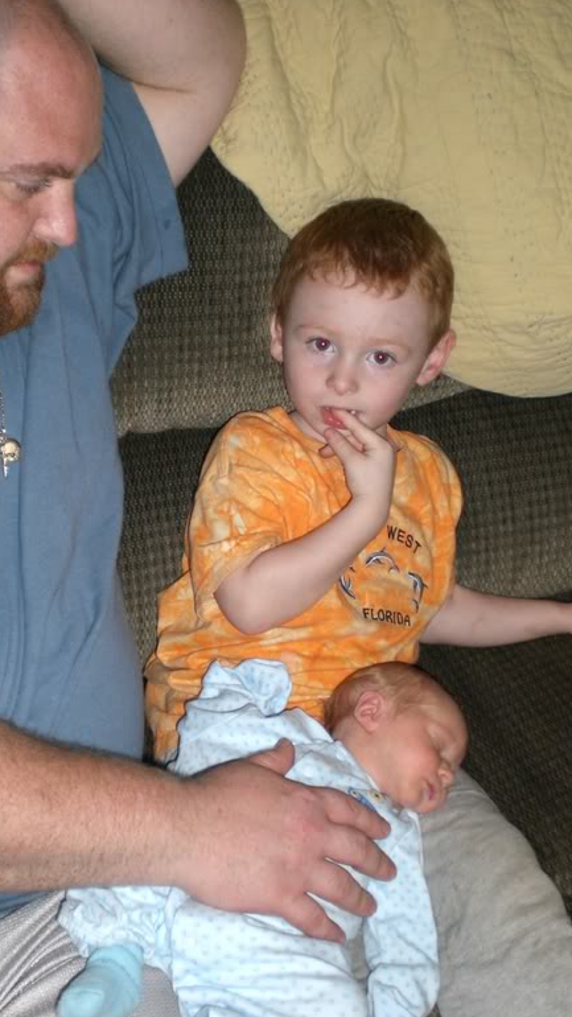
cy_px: 515
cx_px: 192
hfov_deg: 27.5
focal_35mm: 43
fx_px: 1160
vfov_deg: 47.4
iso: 200
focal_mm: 6.3
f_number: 3.1
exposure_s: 1/60
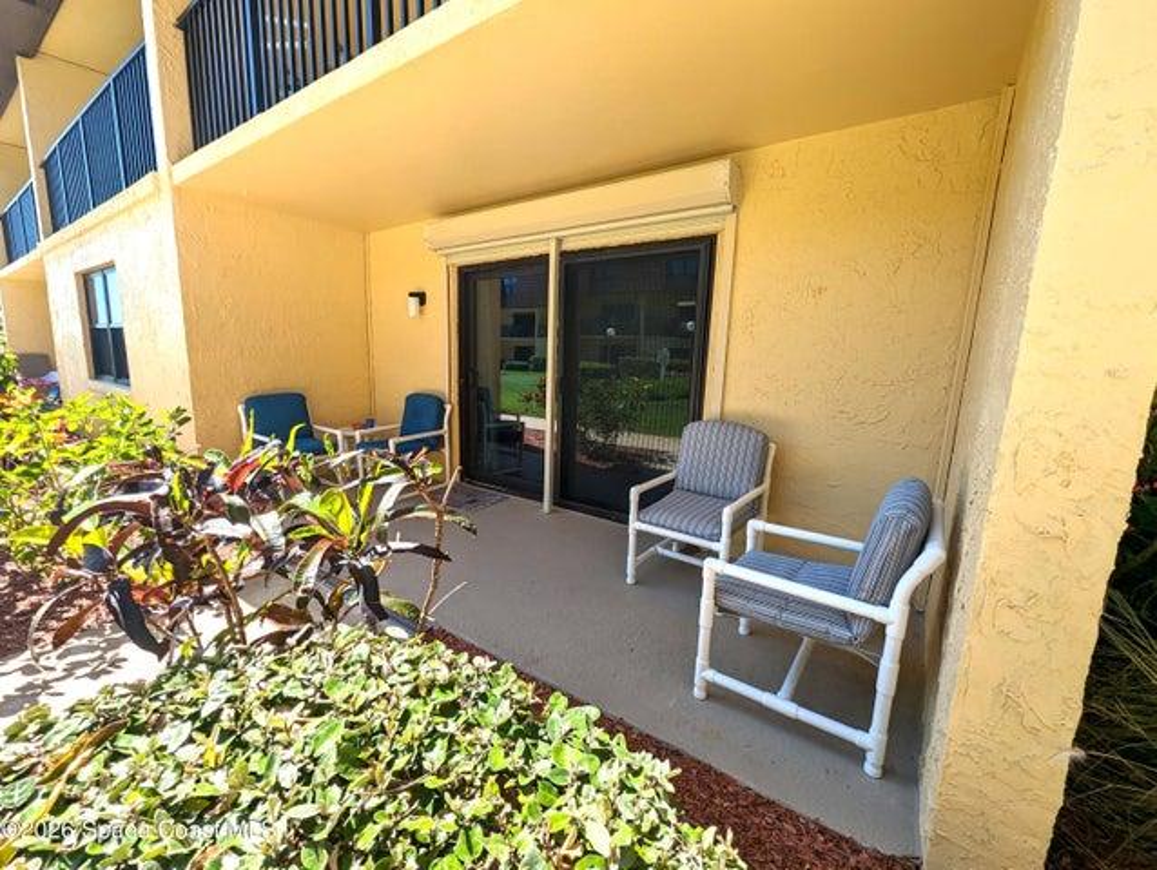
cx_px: 578
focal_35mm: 13
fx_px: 435
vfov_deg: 90.0
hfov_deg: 106.1
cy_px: 435
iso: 42
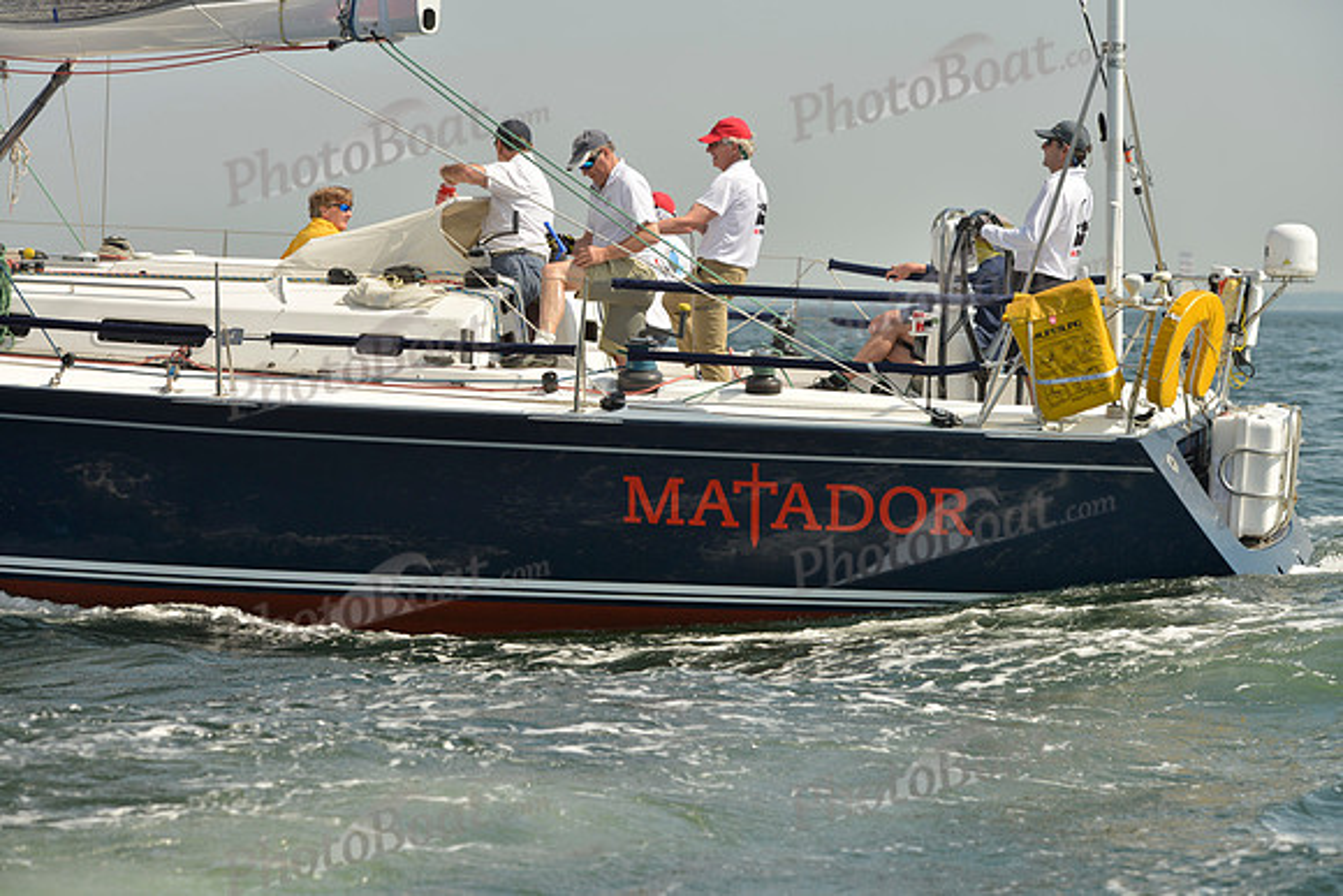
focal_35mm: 98
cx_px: 672
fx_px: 3657
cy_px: 448
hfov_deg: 20.8
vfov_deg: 14.0
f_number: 5.6
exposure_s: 1/1250
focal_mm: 98
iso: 200
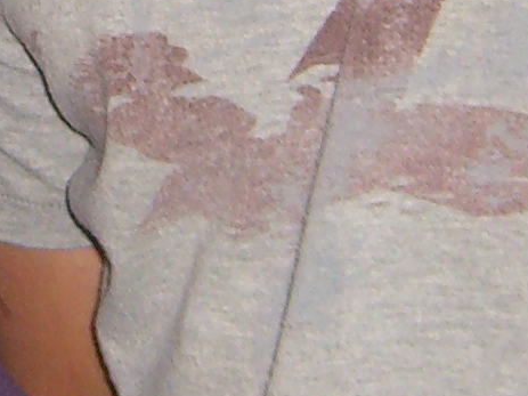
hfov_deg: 7.8
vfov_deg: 5.8
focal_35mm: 252
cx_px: -148
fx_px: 3843
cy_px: -253
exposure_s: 1/60
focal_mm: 7.9
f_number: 2.8
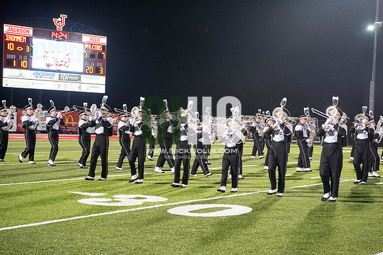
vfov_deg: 19.5
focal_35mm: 70
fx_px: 745
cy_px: 128
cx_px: 192
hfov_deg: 28.8
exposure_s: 1/200
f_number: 5.6
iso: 5000
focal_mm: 70
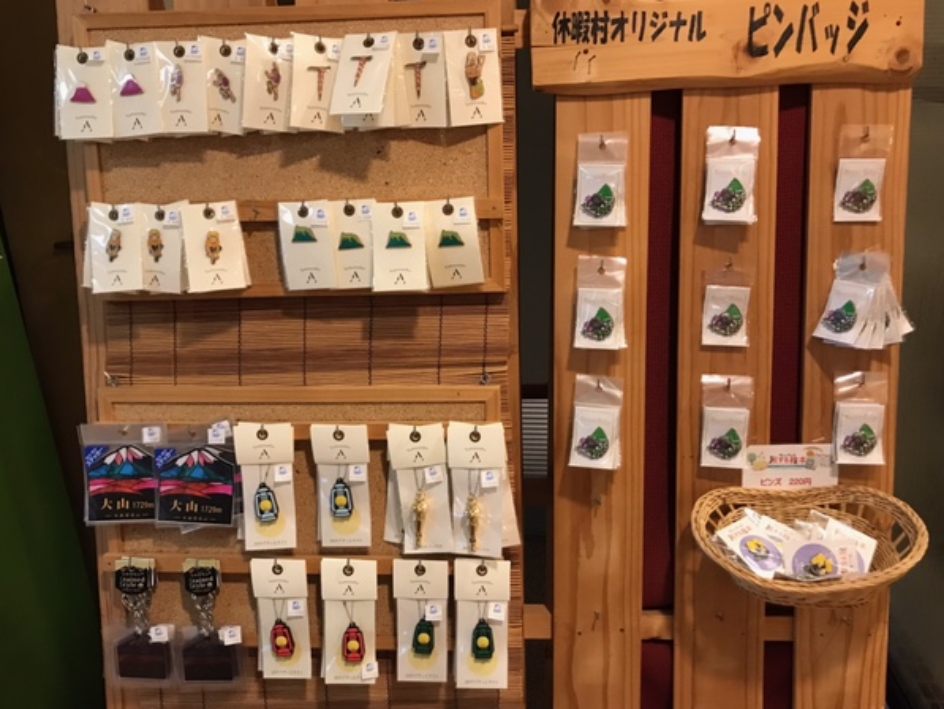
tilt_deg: -19.9
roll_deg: +1.2
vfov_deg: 46.8
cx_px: 482
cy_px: 361
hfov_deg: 59.9
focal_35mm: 30
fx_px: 818
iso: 64
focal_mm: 3.99
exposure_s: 1/15
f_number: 1.8
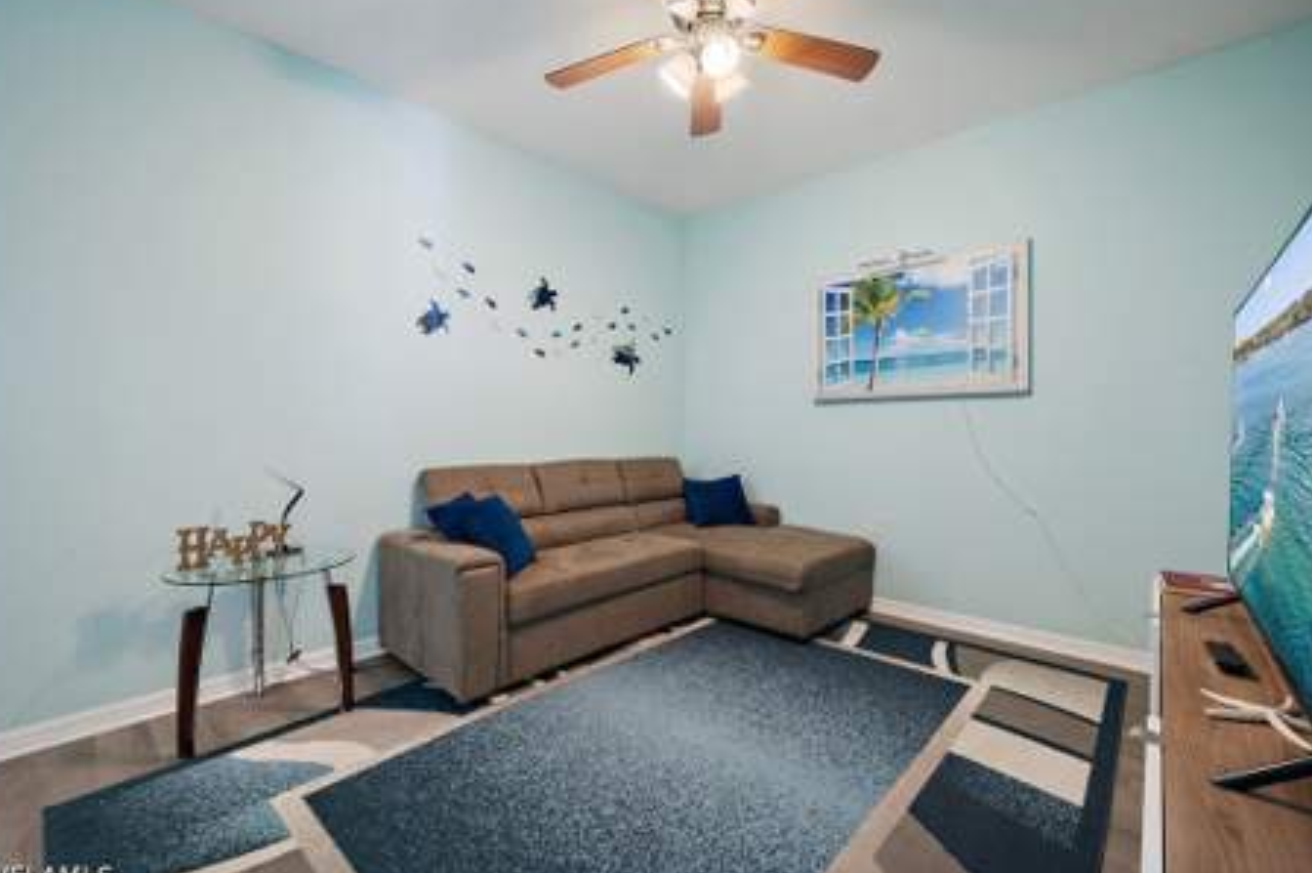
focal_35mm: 15
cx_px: 662
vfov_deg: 77.2
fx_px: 546
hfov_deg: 100.4
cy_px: 429
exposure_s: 1/2
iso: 400
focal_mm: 14
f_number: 8
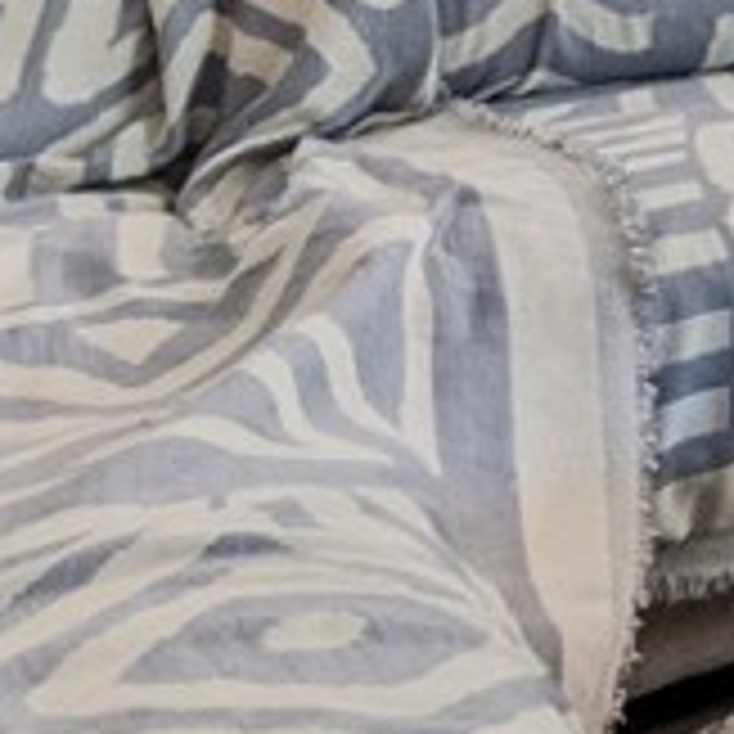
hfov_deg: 13.7
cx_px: 1864
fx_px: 1919
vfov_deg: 18.8
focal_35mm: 80
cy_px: -403
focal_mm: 10
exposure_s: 1/5
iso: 400
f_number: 8
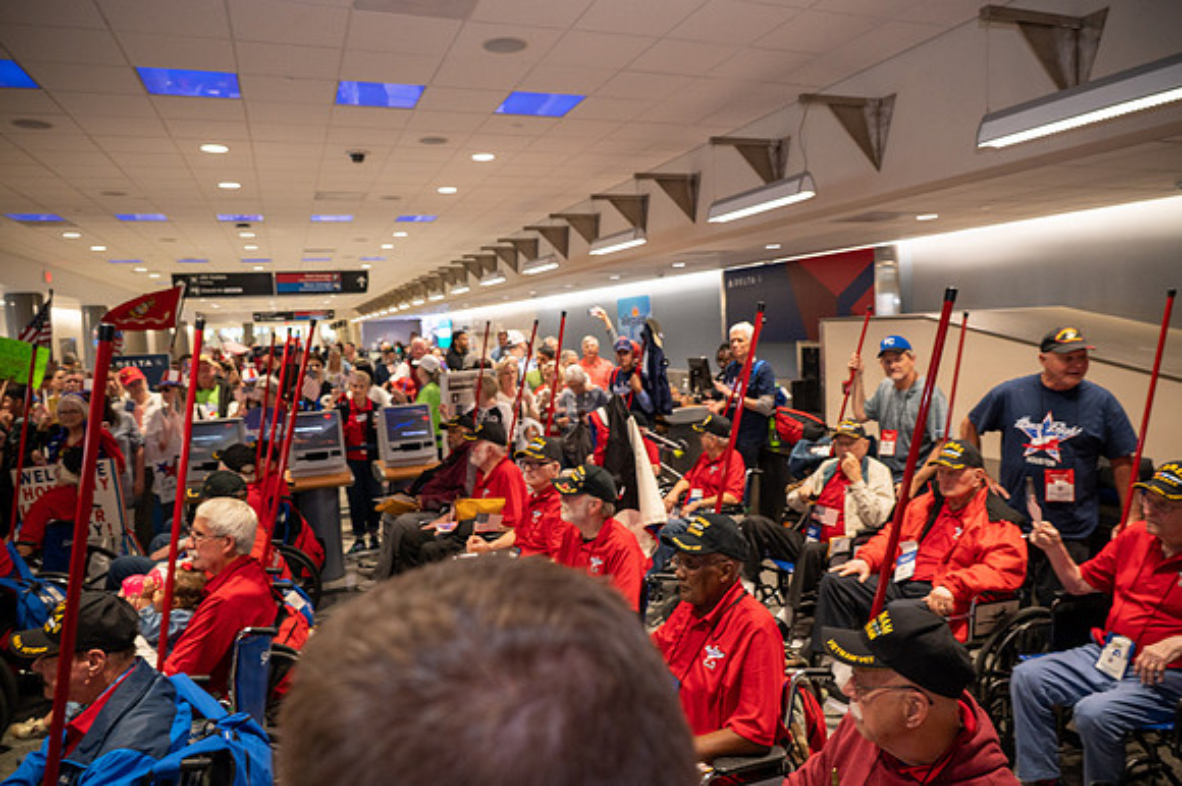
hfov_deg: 73.8
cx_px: 591
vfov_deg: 53.1
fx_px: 788
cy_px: 393
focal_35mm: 24
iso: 1400
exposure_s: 1/60
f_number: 4.5
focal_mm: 24
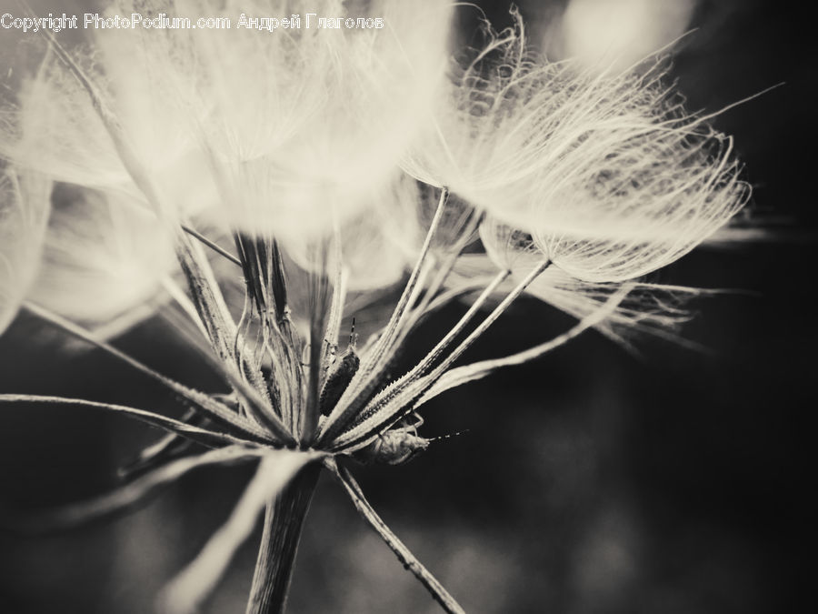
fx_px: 803
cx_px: 409
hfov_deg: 54.0
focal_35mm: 34
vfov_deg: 41.8
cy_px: 307
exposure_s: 1/125
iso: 400
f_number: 3.7
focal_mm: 17
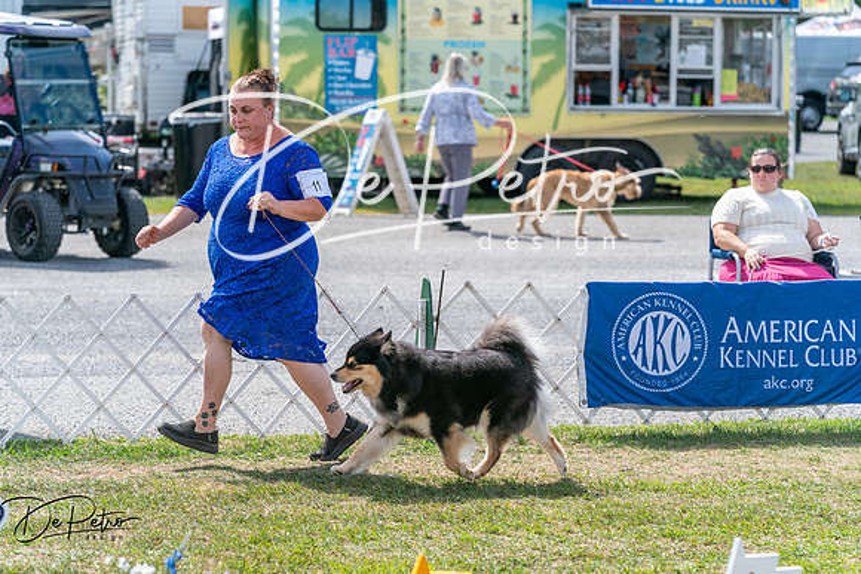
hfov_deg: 14.2
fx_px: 3445
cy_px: 287
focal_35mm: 144
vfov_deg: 9.5
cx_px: 430
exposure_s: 1/2000
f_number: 5
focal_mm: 144
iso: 500
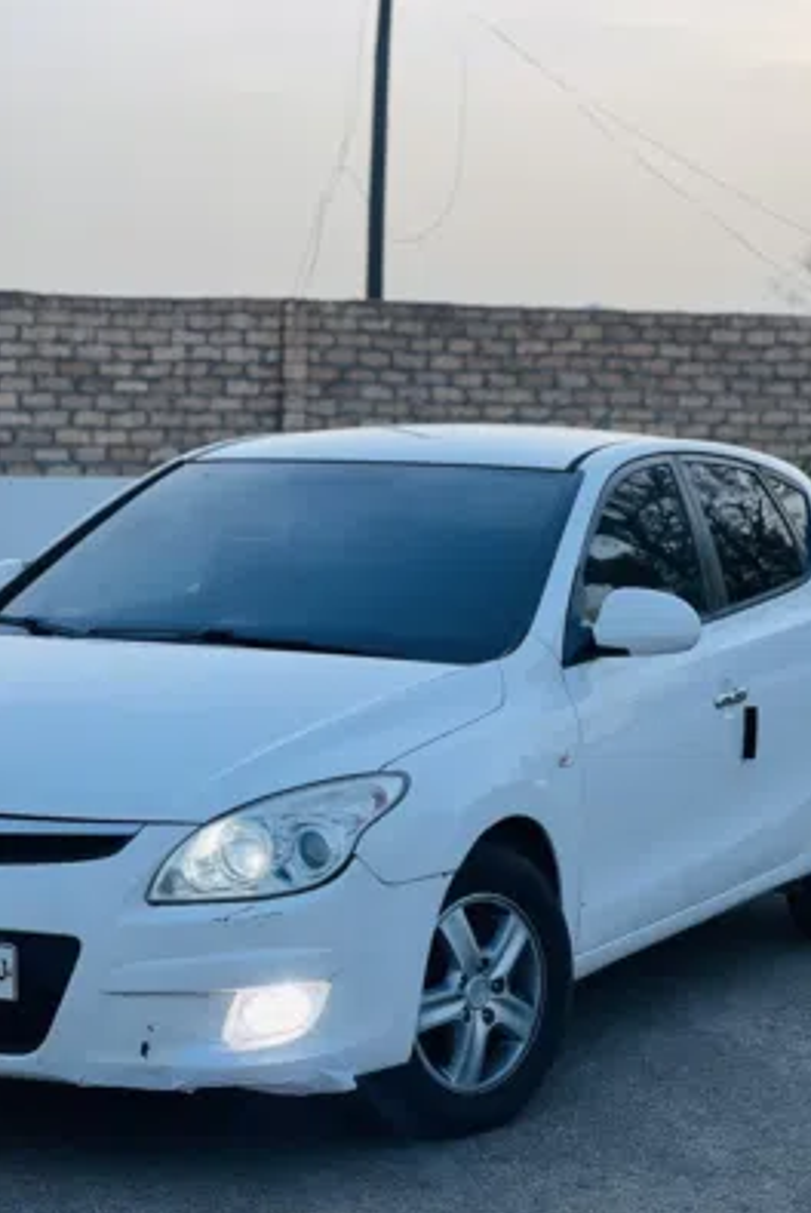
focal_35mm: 81
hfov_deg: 16.9
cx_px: 449
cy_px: 608
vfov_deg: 25.0
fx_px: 2732
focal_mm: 9
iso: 100
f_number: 2.8
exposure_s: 1/121
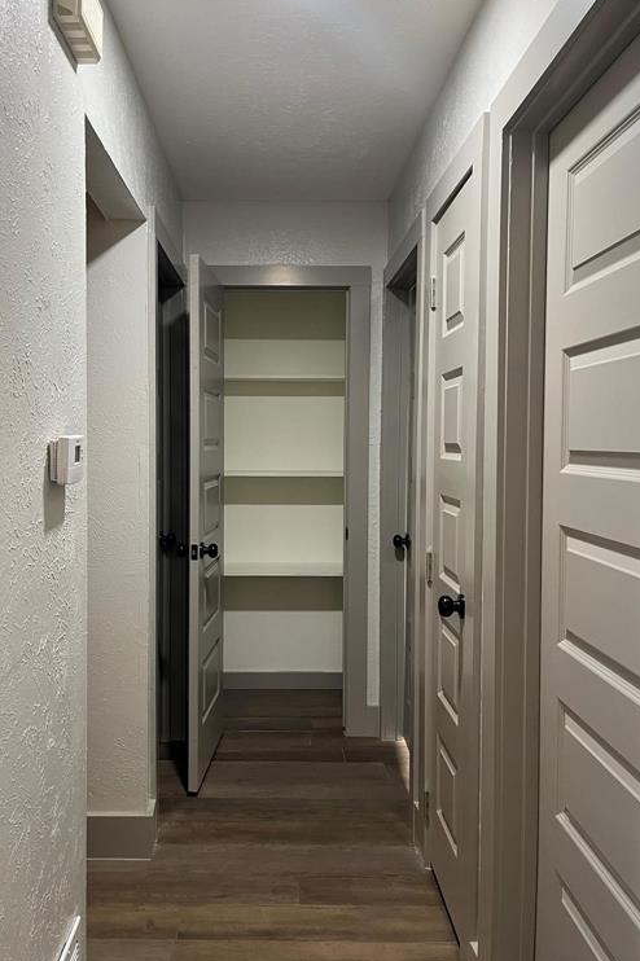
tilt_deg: -2.6
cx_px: 280
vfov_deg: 65.5
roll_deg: -0.2
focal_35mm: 28
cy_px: 468
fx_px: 747
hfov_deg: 46.3
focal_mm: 5.1
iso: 200
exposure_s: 1/60
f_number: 1.6
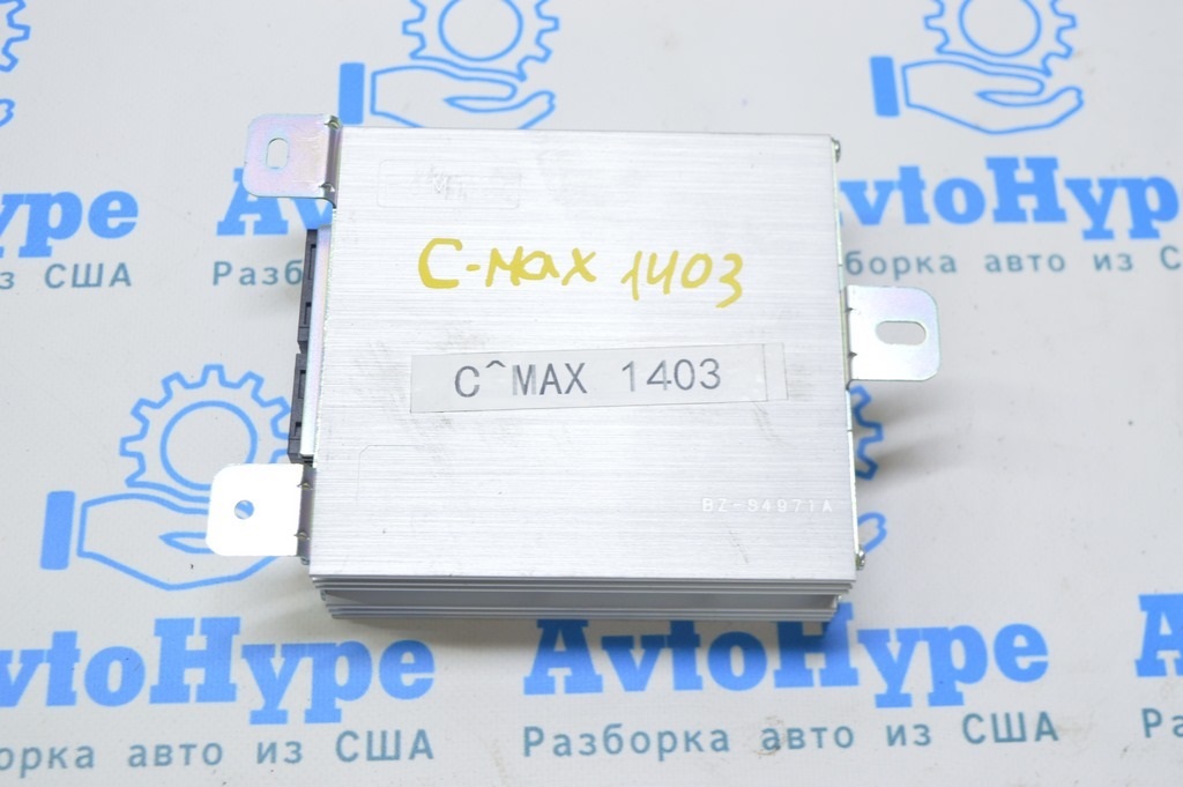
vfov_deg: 26.4
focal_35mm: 51
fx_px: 1675
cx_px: 592
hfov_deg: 38.9
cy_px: 394
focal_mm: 34
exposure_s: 1/20
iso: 400
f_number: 5.6
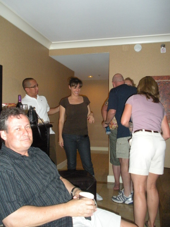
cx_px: 85
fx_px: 236
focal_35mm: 36
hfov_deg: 39.7
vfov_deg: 51.3
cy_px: 114
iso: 559
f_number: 3.5
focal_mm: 6.3
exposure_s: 1/60
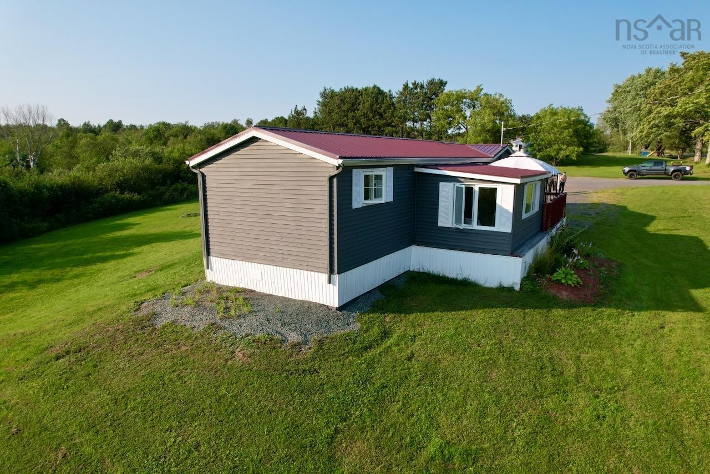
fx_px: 434
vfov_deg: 57.3
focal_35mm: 22
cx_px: 355
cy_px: 237
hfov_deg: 78.6
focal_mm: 8.38
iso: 100
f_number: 2.8
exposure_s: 1/1250
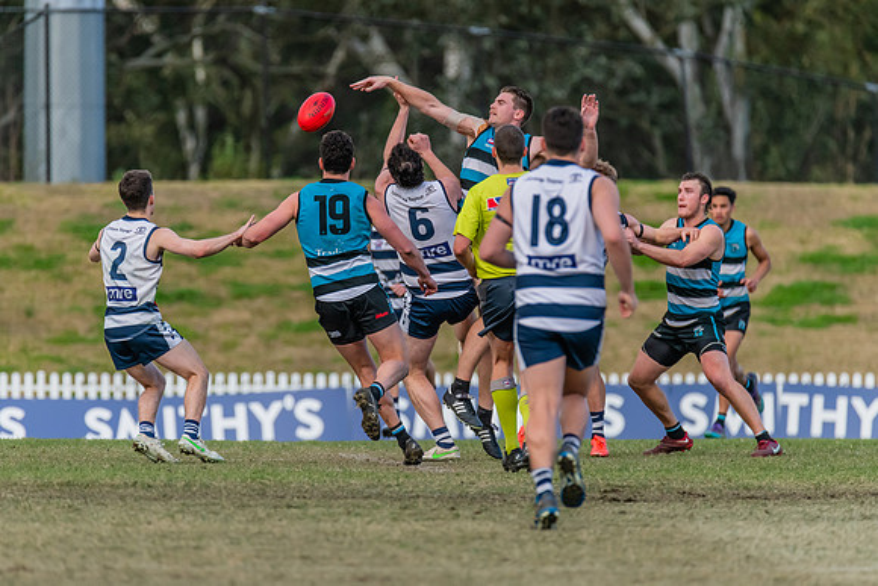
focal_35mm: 558
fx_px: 13614
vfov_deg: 2.5
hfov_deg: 3.7
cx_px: 396
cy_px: 265
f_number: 6.3
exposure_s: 1/2000
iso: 1600
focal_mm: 500
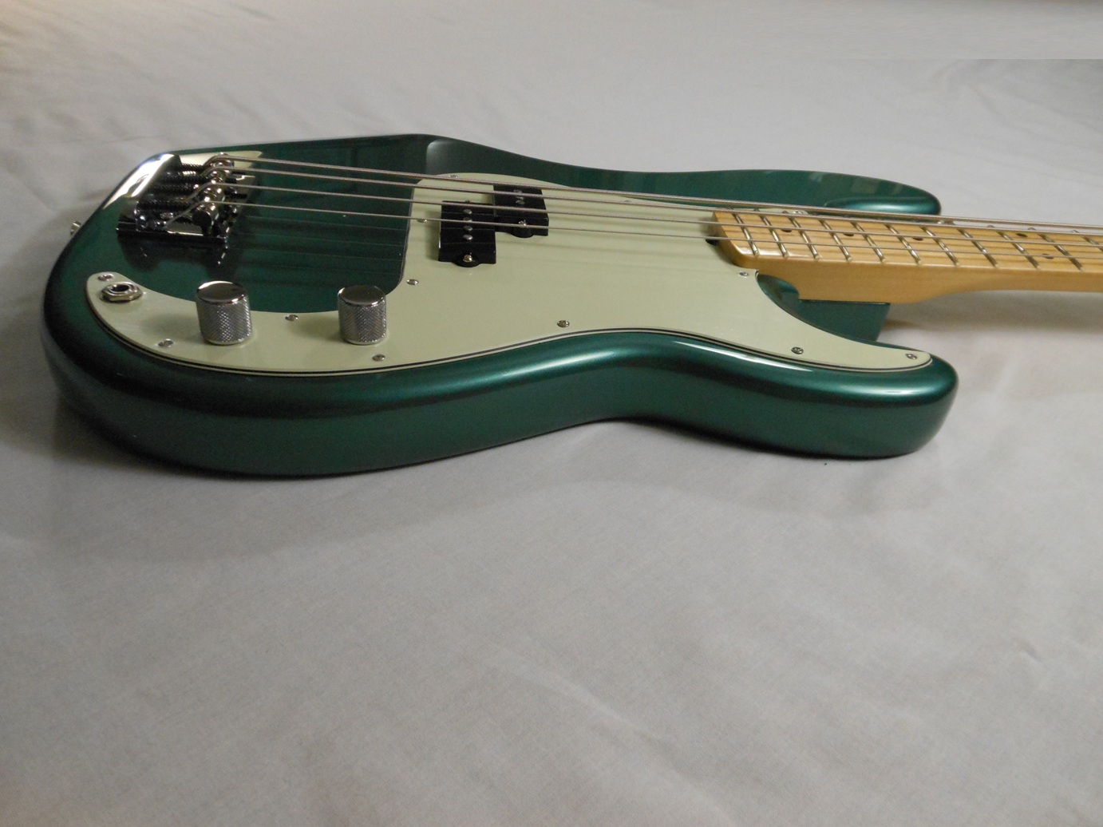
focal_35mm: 25
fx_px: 796
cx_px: 552
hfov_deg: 69.4
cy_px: 414
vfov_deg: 54.9
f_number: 3.2
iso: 400
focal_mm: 4.5
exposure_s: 1/40
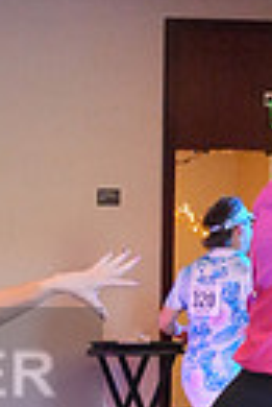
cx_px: -327
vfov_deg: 18.5
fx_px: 1209
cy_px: 413
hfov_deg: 11.2
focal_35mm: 107
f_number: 4
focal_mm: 24
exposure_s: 1/400
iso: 12800
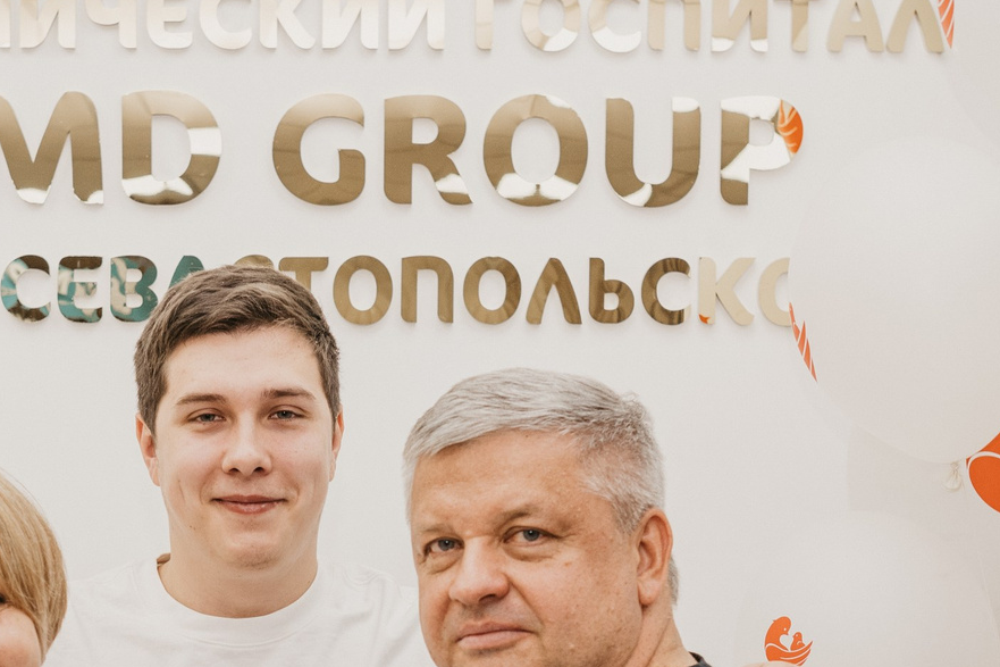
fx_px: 2583
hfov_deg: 21.7
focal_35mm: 93
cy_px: 715
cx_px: 251
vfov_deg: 14.4
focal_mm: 32
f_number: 4
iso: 400
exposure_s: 1/160
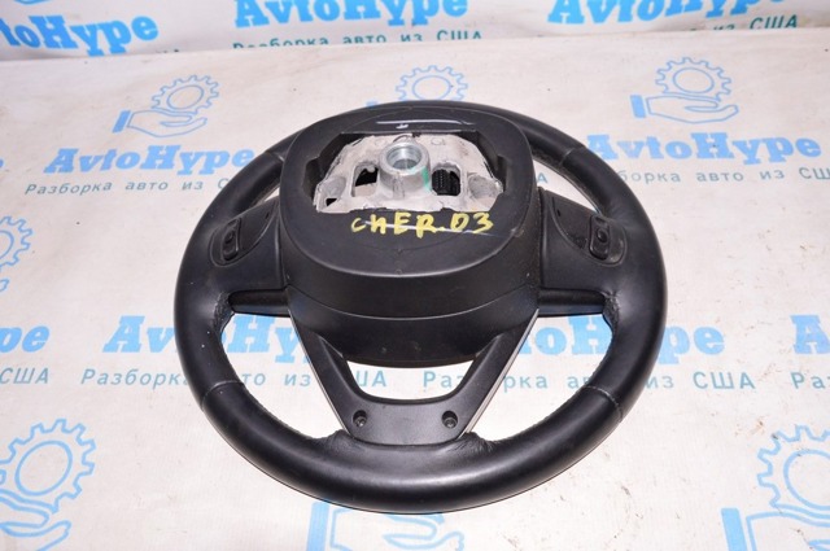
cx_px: 415
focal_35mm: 30
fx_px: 691
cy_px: 276
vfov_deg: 43.5
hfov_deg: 62.0
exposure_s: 1/160
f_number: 8
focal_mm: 20
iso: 1600
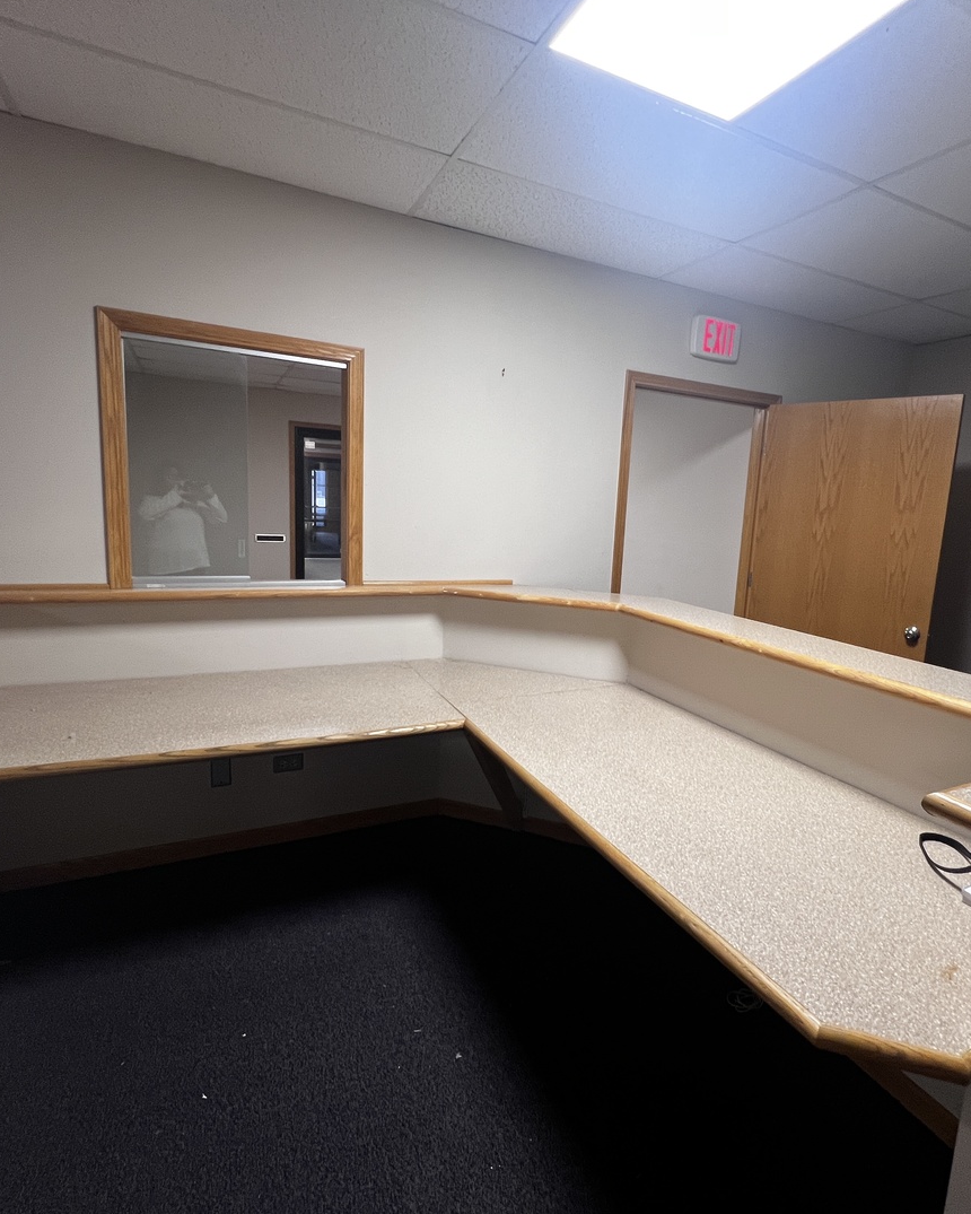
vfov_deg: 89.6
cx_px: 548
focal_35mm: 17
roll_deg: -3.3
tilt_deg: -8.6
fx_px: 611
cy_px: 606
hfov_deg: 76.6
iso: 160
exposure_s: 1/60
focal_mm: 1.57
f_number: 1.8
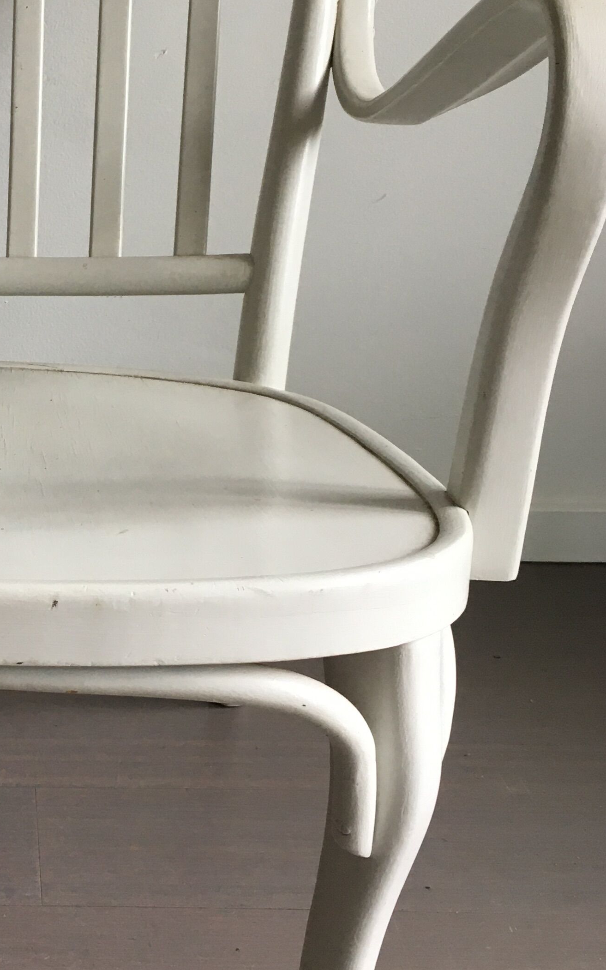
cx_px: -47
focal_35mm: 59
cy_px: 427
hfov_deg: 21.0
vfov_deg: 34.5
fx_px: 1559
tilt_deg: -25.0
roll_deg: -1.2
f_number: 2.2
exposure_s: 1/33
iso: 50
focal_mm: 4.15
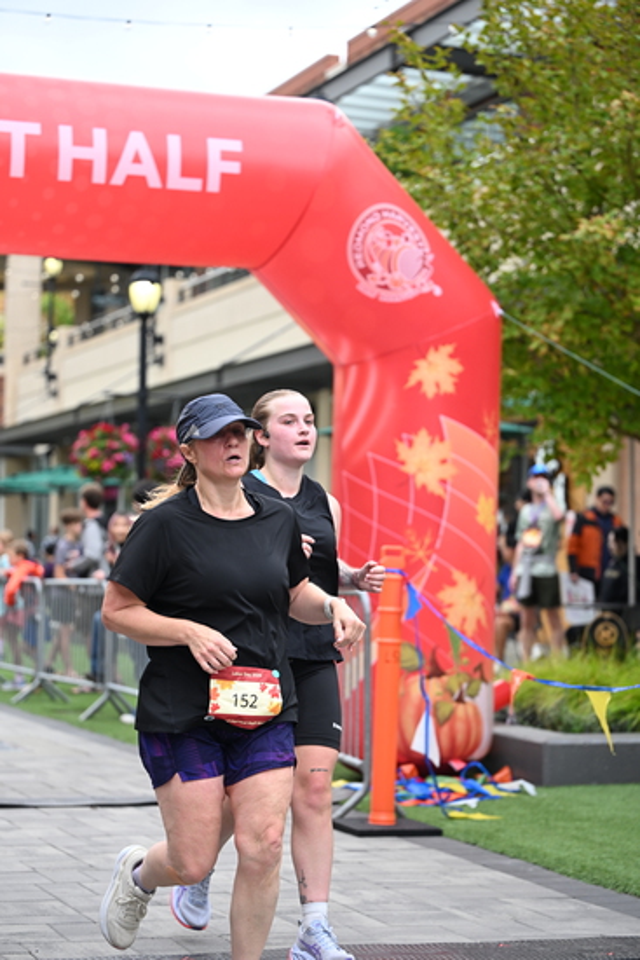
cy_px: 480
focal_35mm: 77
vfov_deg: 26.3
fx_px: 2052
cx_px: 320
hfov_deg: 17.7
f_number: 2.8
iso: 640
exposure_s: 1/2000
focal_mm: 77
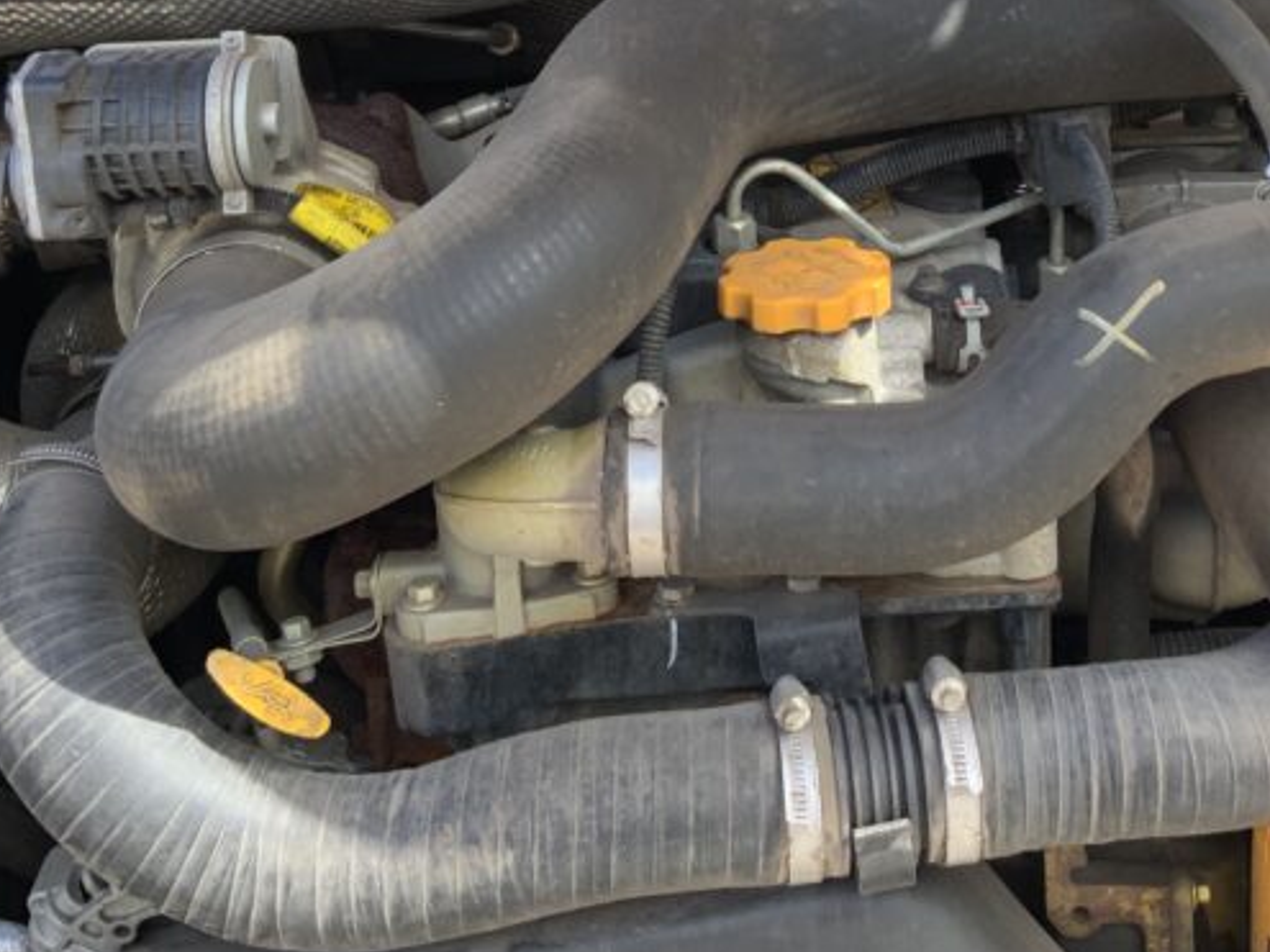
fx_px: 2201
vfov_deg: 23.5
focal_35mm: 60
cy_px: 21
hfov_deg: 31.8
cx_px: 903
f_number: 1.8
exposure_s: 1/221
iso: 16
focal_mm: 3
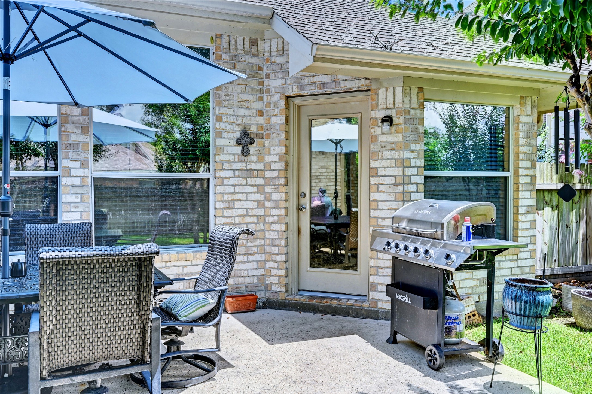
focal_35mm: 30
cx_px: 296
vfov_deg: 43.5
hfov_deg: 62.0
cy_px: 197
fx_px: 493
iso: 400
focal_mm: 30
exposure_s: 1/320
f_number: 8
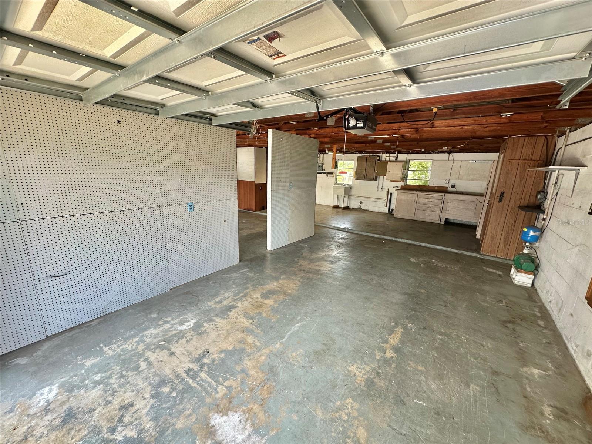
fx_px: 239
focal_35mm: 14
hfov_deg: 102.1
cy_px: 222
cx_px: 296
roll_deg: -2.0
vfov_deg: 85.7
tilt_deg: -13.6
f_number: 2.2
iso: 80
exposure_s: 1/99
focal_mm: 2.22
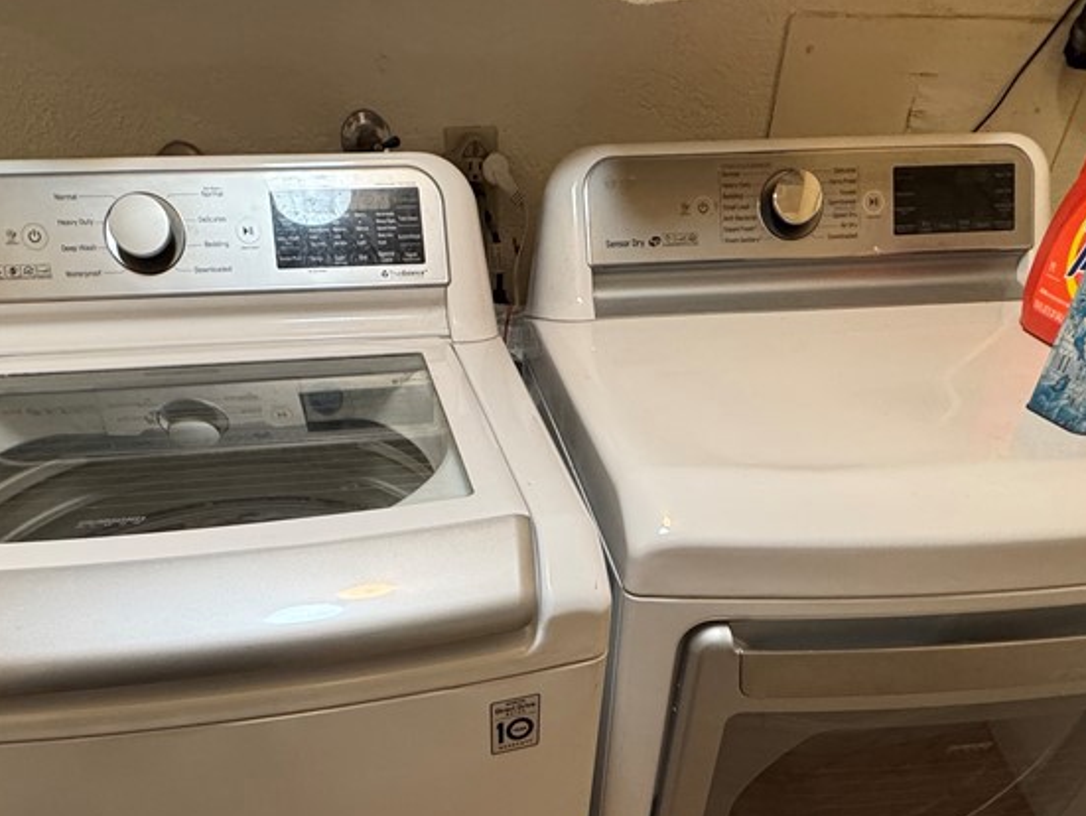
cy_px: 715
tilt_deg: -41.3
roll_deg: +0.9
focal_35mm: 26
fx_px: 816
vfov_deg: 48.3
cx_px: 497
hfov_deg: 67.2
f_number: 2.2
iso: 400
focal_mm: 2.22
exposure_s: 1/60
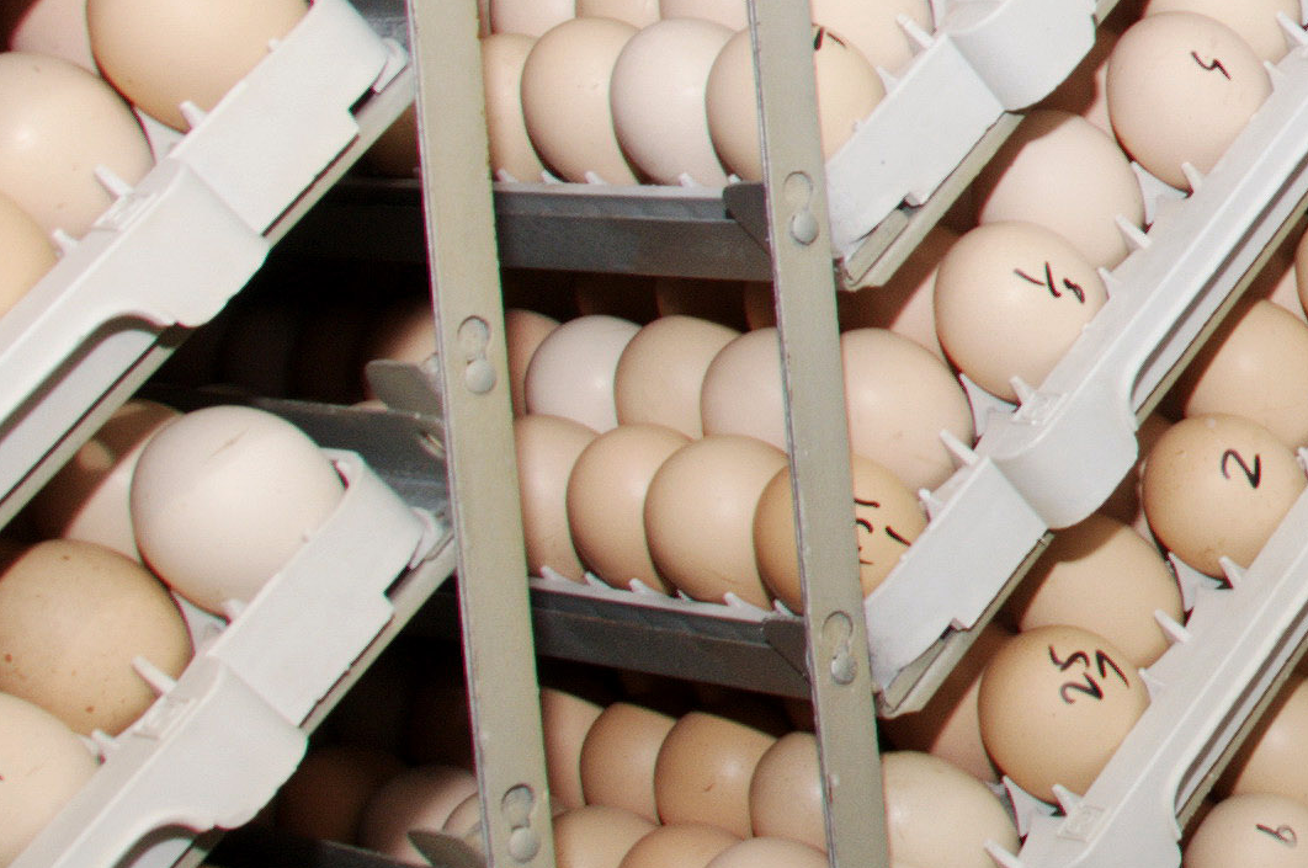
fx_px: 3955
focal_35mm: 109
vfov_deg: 12.2
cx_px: 2416
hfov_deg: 15.8
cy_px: -171
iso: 200
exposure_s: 1/160
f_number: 8
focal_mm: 18
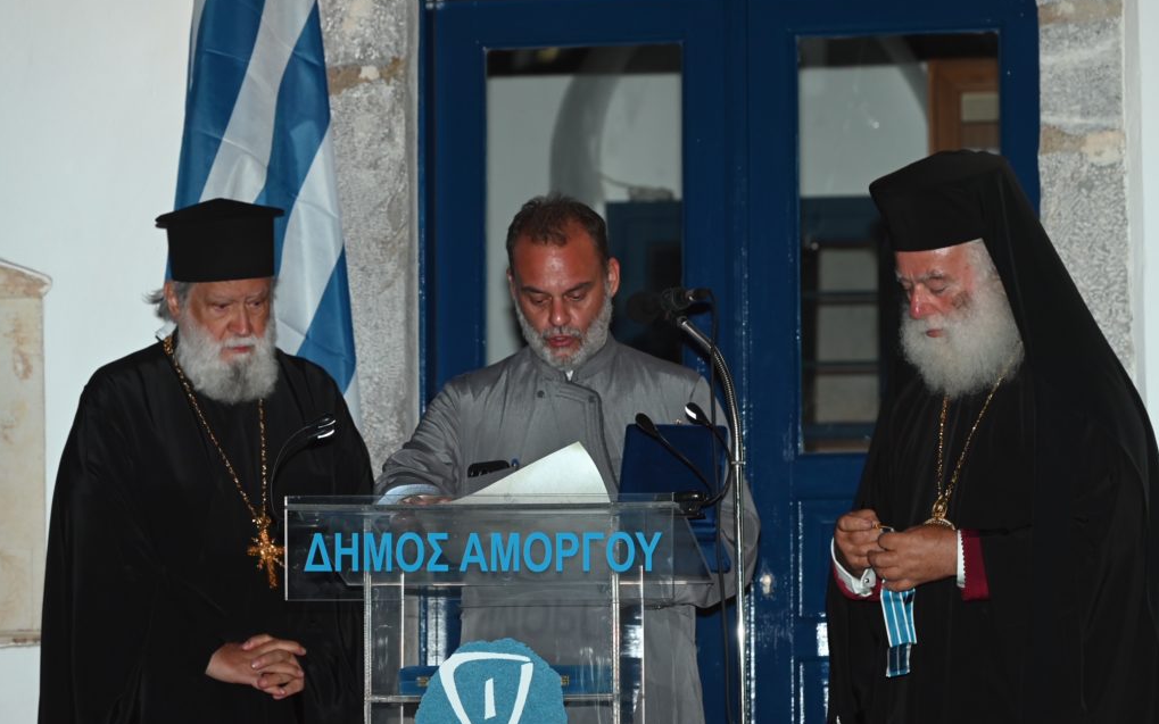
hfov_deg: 12.8
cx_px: 579
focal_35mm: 164
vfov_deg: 8.0
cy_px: 344
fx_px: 5180
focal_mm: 160
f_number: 5.6
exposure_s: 1/100
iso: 2000
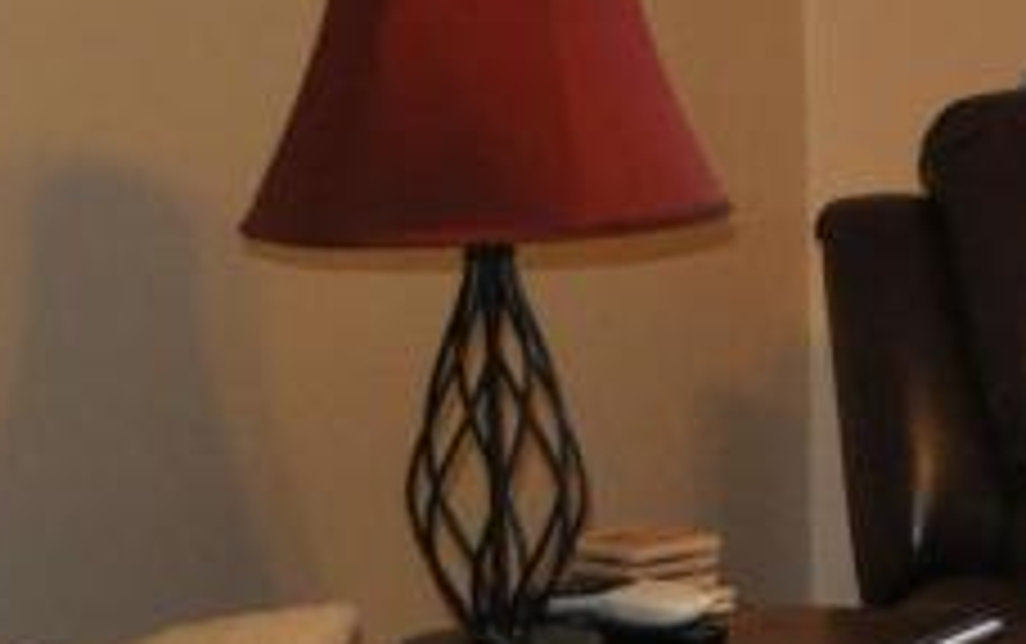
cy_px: -158
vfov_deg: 6.5
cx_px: 1746
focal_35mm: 201
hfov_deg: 9.9
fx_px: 5626
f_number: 4.2
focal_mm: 26
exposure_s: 1/100
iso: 800
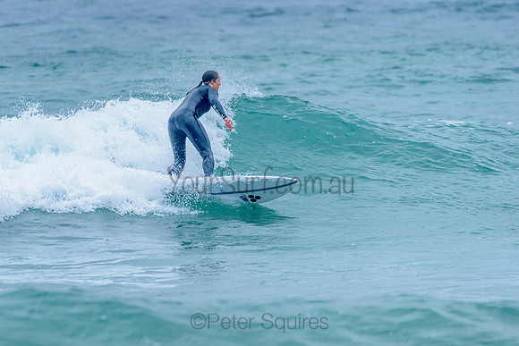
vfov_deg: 2.2
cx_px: 206
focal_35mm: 628
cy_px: 137
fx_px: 9052
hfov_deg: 3.3
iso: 800
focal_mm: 500
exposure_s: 1/2000
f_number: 5.6
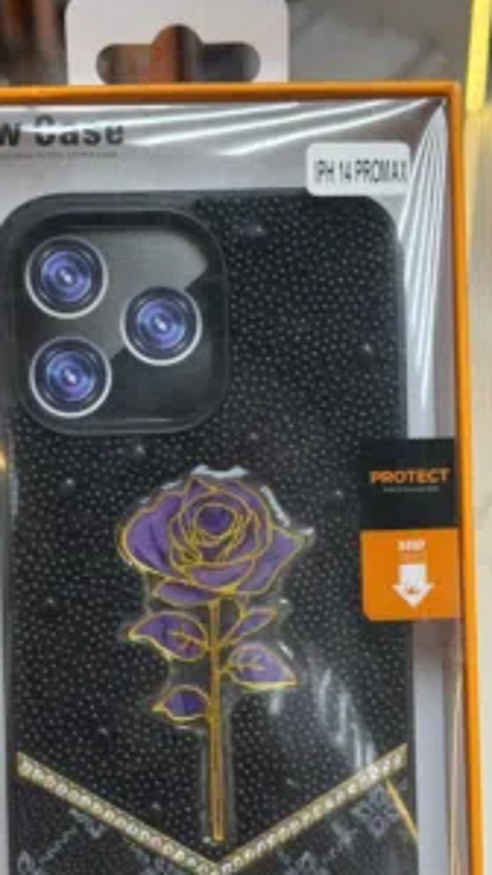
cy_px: 530
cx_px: 226
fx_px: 1625
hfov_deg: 17.2
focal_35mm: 70
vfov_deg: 30.1
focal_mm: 6.76
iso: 80
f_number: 1.78
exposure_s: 1/194
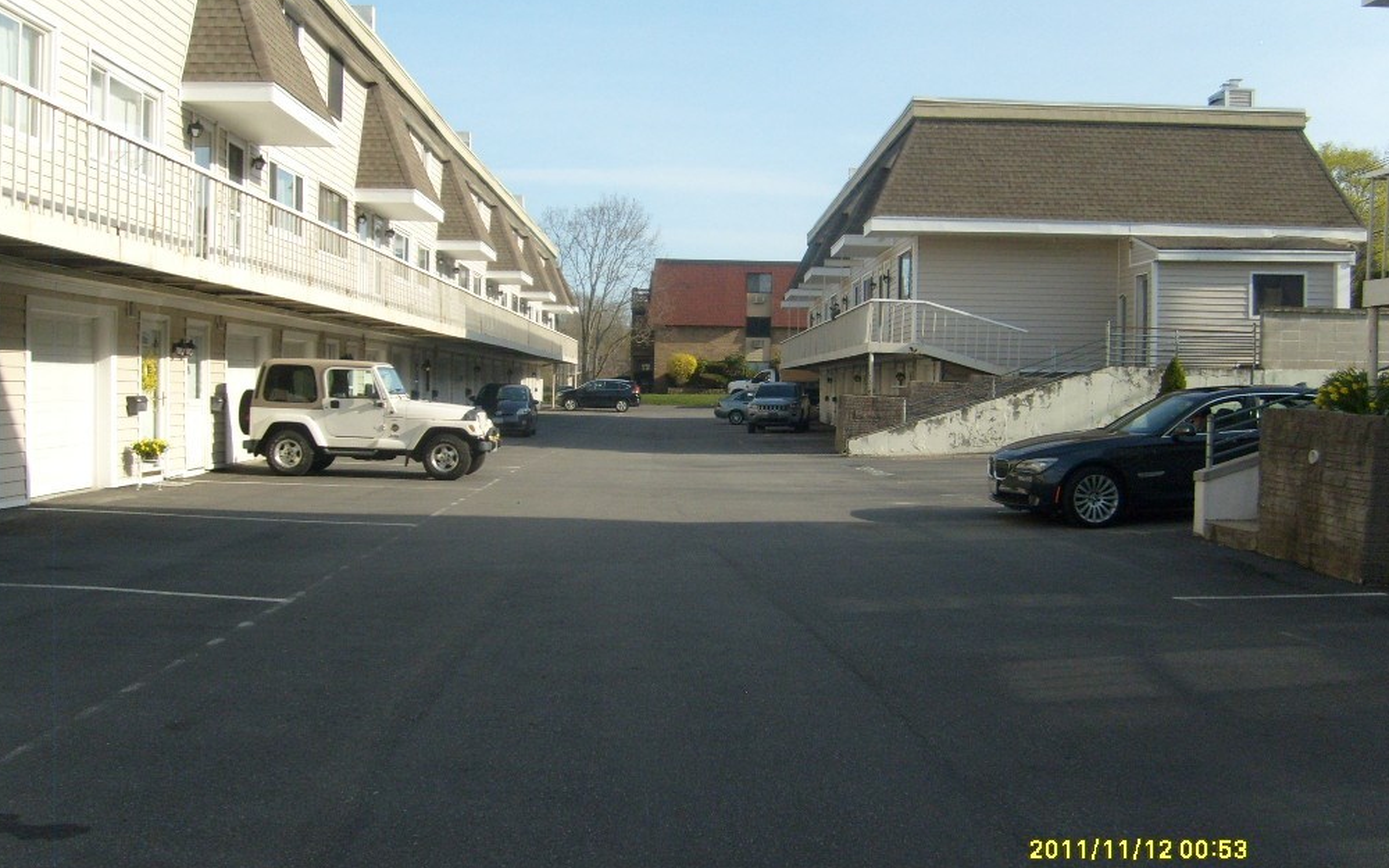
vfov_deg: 33.6
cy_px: 426
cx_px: 685
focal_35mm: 38
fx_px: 1438
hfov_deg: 51.5
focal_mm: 5.8
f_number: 7.1
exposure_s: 1/180
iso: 80
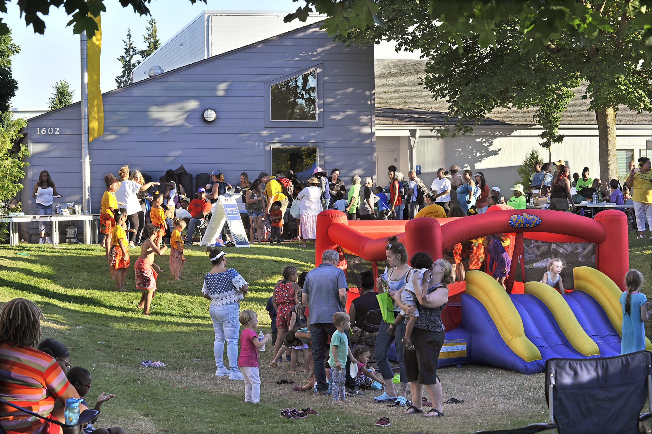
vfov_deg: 17.0
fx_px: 1448
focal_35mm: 80
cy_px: 217
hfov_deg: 25.4
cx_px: 326
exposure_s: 1/100
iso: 400
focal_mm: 80
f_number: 11
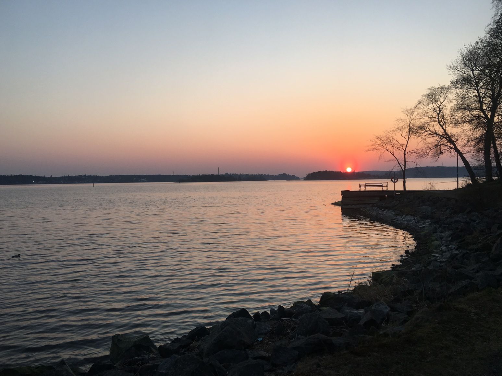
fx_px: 435
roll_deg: +0.6
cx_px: 244
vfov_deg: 46.8
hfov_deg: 60.0
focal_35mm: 30
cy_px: 189
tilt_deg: -1.1
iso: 25
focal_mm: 4.15
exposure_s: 1/242
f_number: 2.2
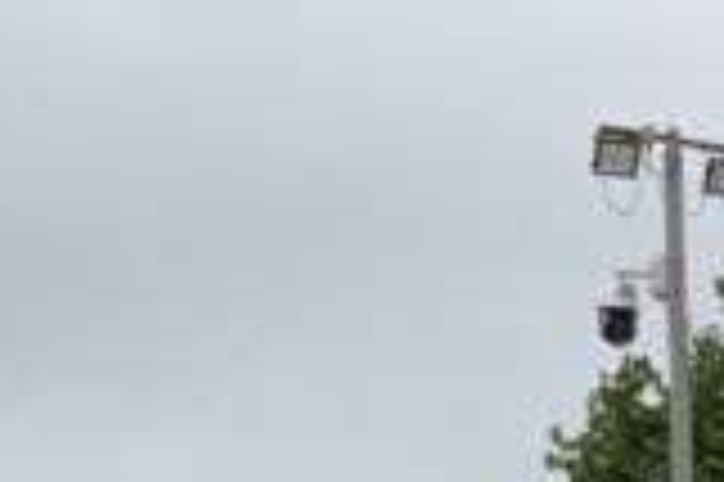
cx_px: 1417
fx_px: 3857
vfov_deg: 6.4
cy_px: 1550
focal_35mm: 192
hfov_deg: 10.0
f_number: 1.8
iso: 16
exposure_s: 1/406
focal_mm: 3
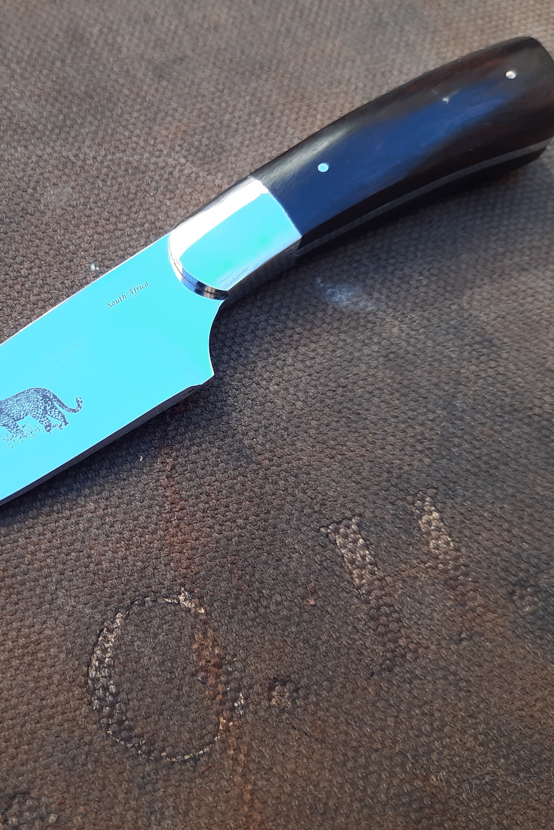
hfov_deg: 37.0
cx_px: 147
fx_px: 808
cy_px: 418
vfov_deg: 54.4
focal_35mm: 35
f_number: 2
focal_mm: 4.6
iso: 40
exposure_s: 1/100
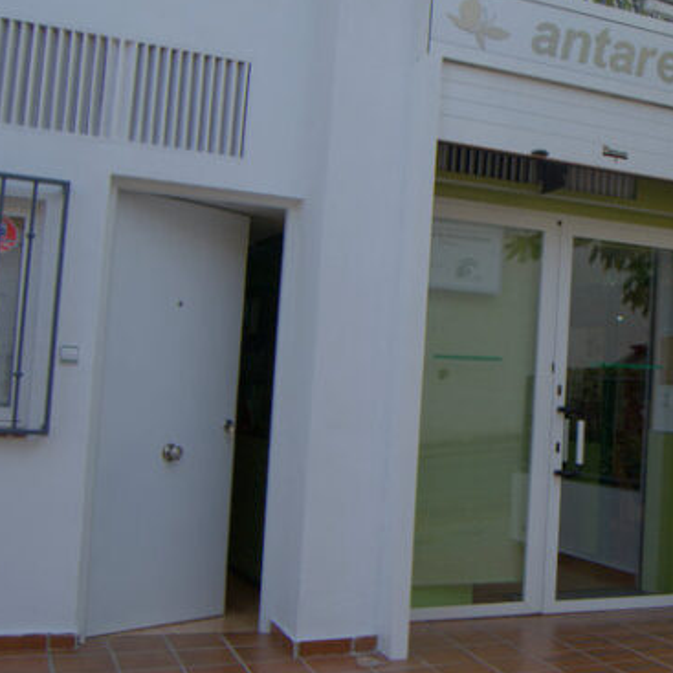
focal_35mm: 48
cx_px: 605
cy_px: 311
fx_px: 1056
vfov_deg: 35.3
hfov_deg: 33.5
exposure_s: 1/160
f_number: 6.3
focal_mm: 18
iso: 100
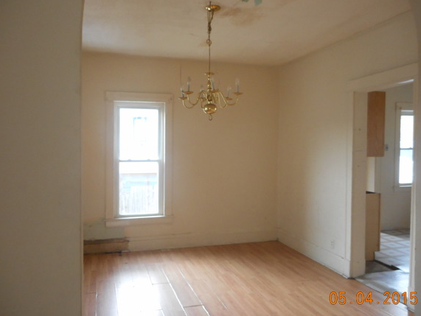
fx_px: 341
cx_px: 199
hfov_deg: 63.4
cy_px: 158
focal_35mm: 28
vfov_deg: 49.8
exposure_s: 1/30
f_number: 3.7
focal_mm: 4.5
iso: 280
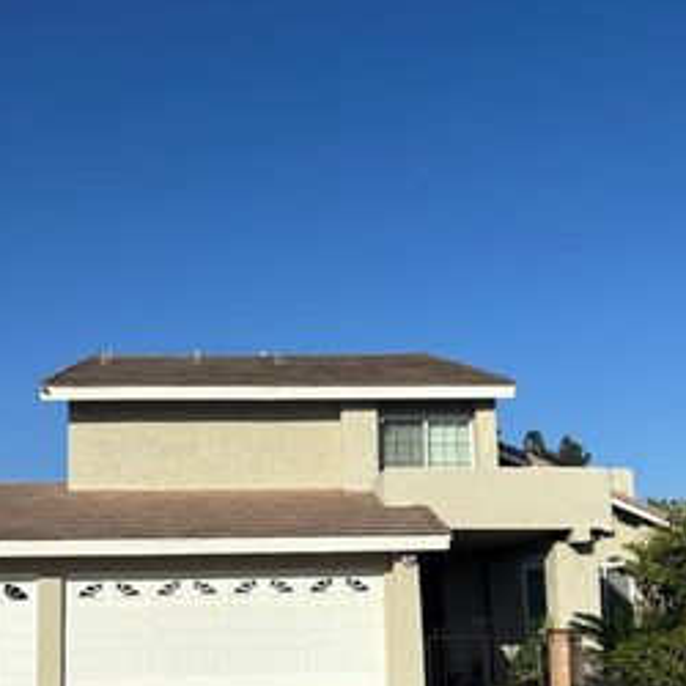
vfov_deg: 36.2
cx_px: 280
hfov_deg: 36.7
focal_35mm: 46
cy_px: 484
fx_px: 1031
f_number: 1.6
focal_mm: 5.96
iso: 50
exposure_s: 1/5618
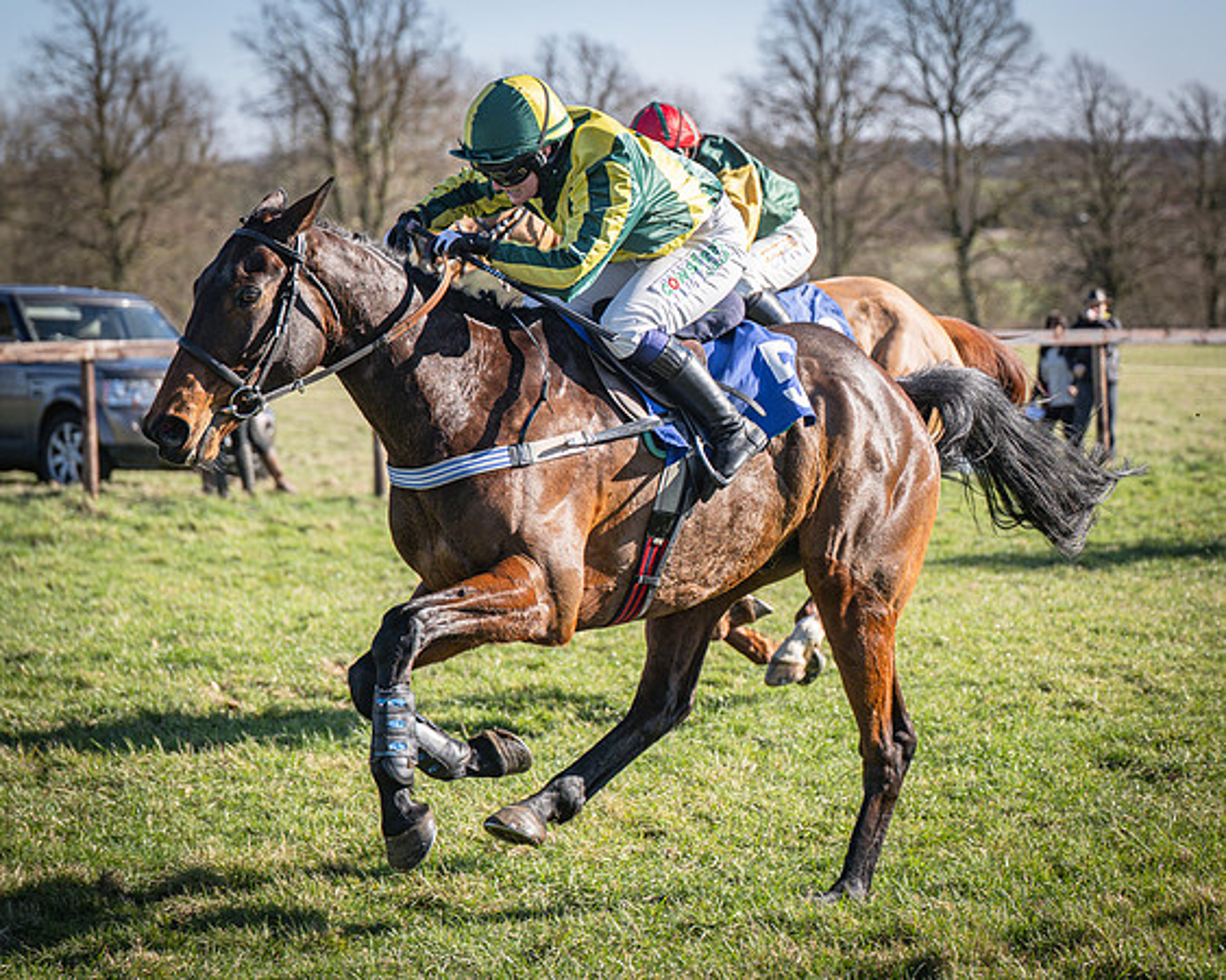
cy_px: 394
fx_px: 3924
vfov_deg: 14.2
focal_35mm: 108
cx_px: 665
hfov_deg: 17.8
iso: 100
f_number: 2.8
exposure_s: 1/2000
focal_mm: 70
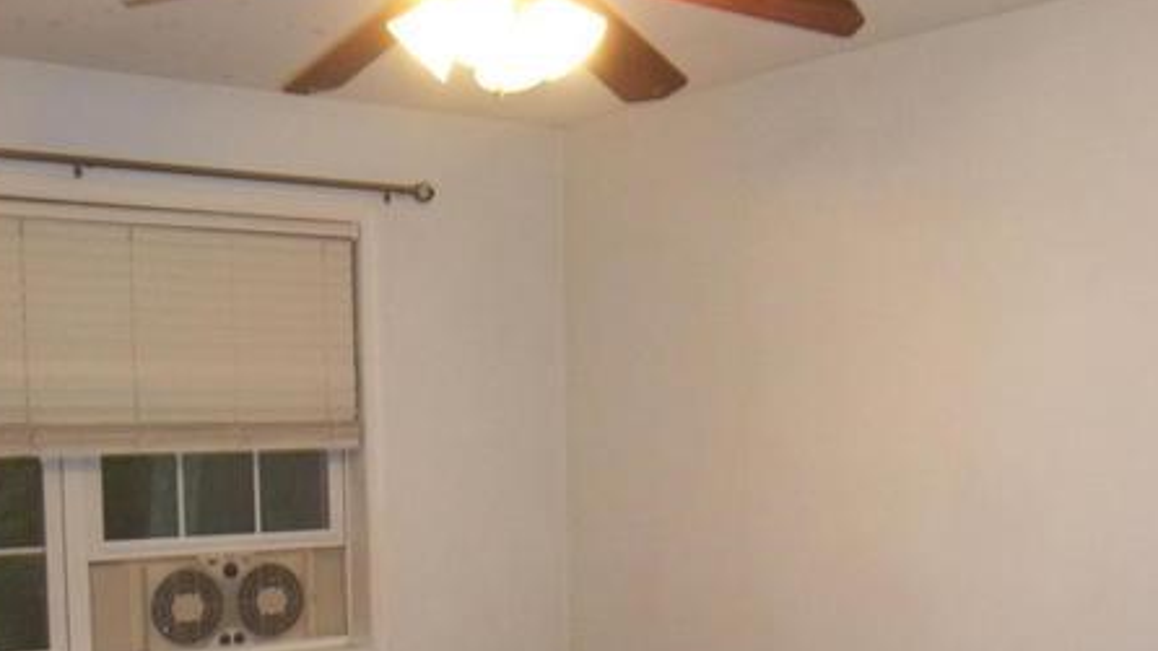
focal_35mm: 50
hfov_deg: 41.3
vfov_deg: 23.5
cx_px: 545
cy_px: 552
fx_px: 1535
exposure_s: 1/30
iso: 160
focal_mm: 5.7
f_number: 2.9
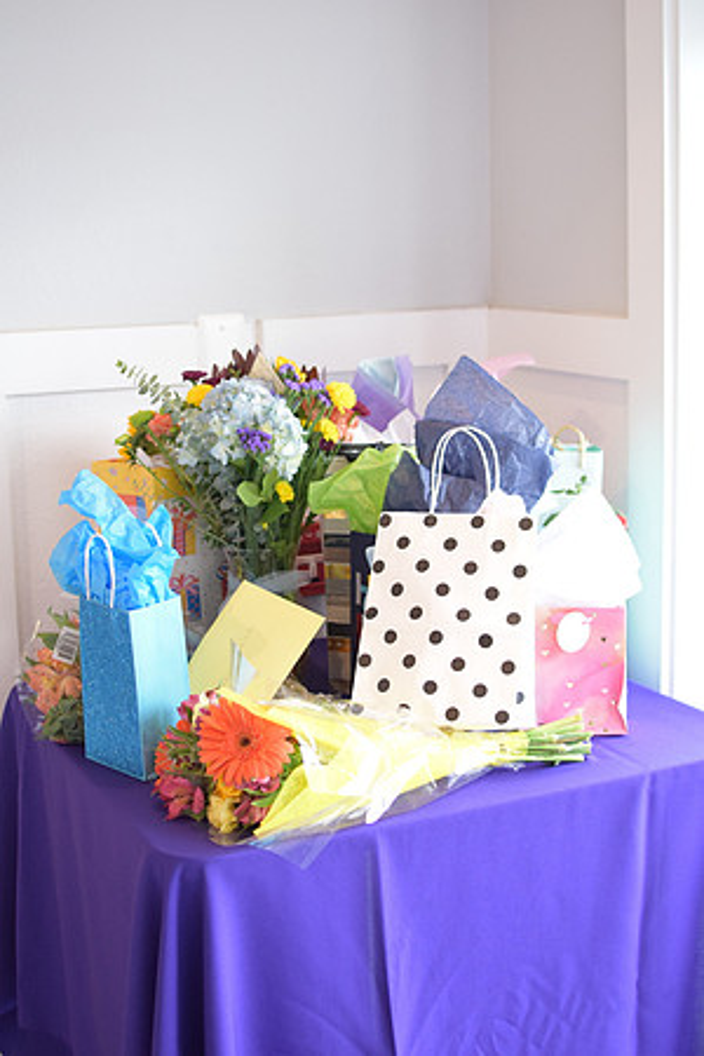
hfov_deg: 25.8
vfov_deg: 37.9
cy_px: 528
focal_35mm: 52
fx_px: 1540
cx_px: 352
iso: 2000
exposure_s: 1/100
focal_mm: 35
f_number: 2.8
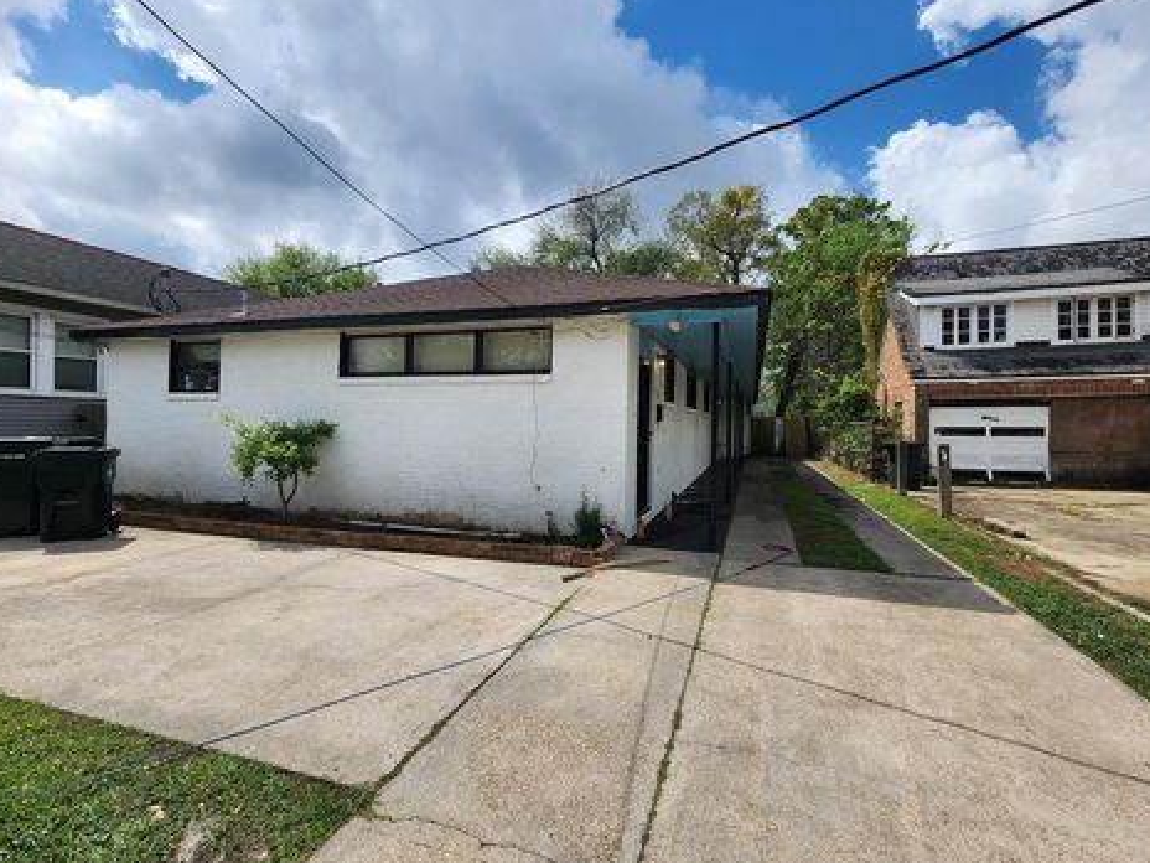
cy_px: 413
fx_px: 465
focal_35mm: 14
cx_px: 602
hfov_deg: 102.0
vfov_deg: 85.6
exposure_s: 1/3109
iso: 50
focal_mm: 2.2
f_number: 2.2
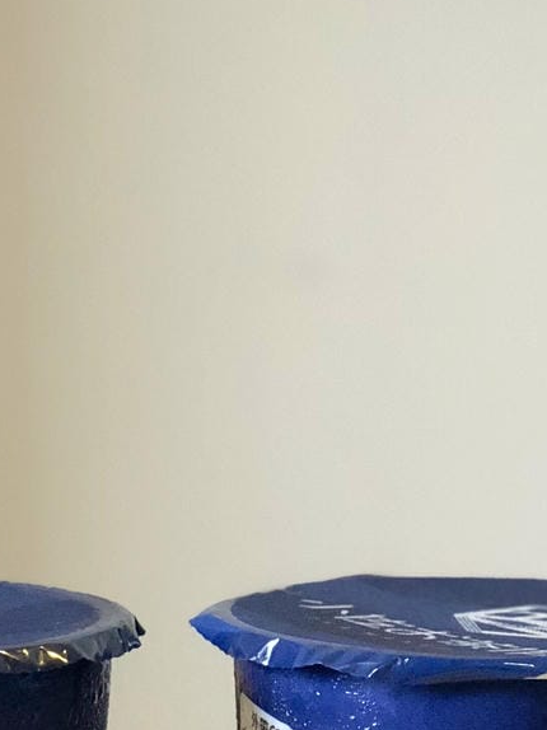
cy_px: 937
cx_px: 120
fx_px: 3353
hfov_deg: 9.3
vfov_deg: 12.1
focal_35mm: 159
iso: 640
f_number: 2.8
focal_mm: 6.6
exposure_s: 1/30
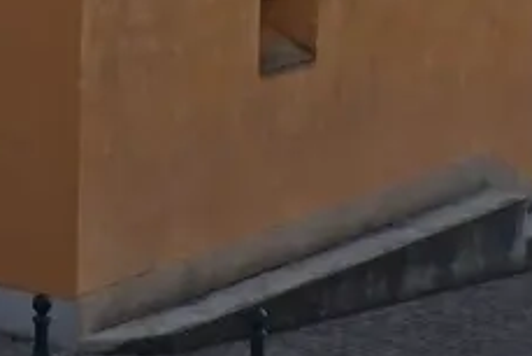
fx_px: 1981
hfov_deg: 15.2
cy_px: -376
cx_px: 105
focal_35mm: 134
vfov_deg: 9.5
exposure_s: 1/500
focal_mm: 16
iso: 200
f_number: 9
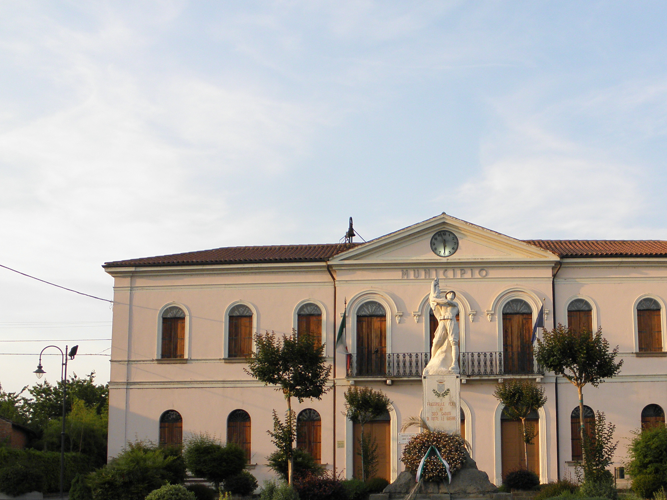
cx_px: 440
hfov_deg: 42.4
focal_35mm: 44
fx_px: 848
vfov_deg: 32.3
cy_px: 366
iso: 100
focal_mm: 5
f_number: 3.5
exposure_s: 1/320
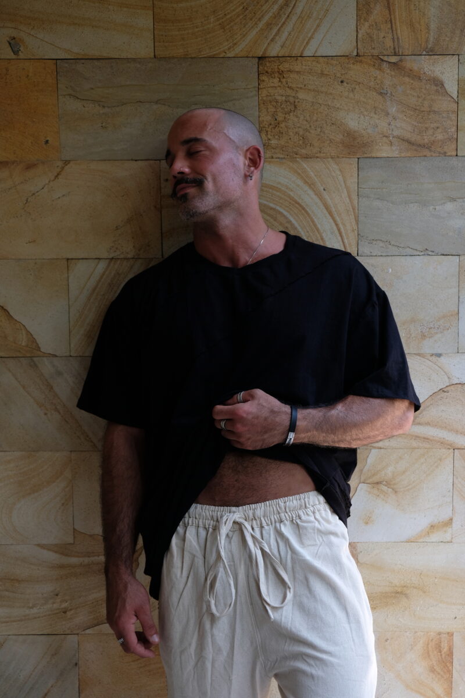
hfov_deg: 26.5
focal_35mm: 51
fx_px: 988
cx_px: 232
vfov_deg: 38.9
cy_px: 349
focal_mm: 34.3
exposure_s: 1/200
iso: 320
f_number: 3.6
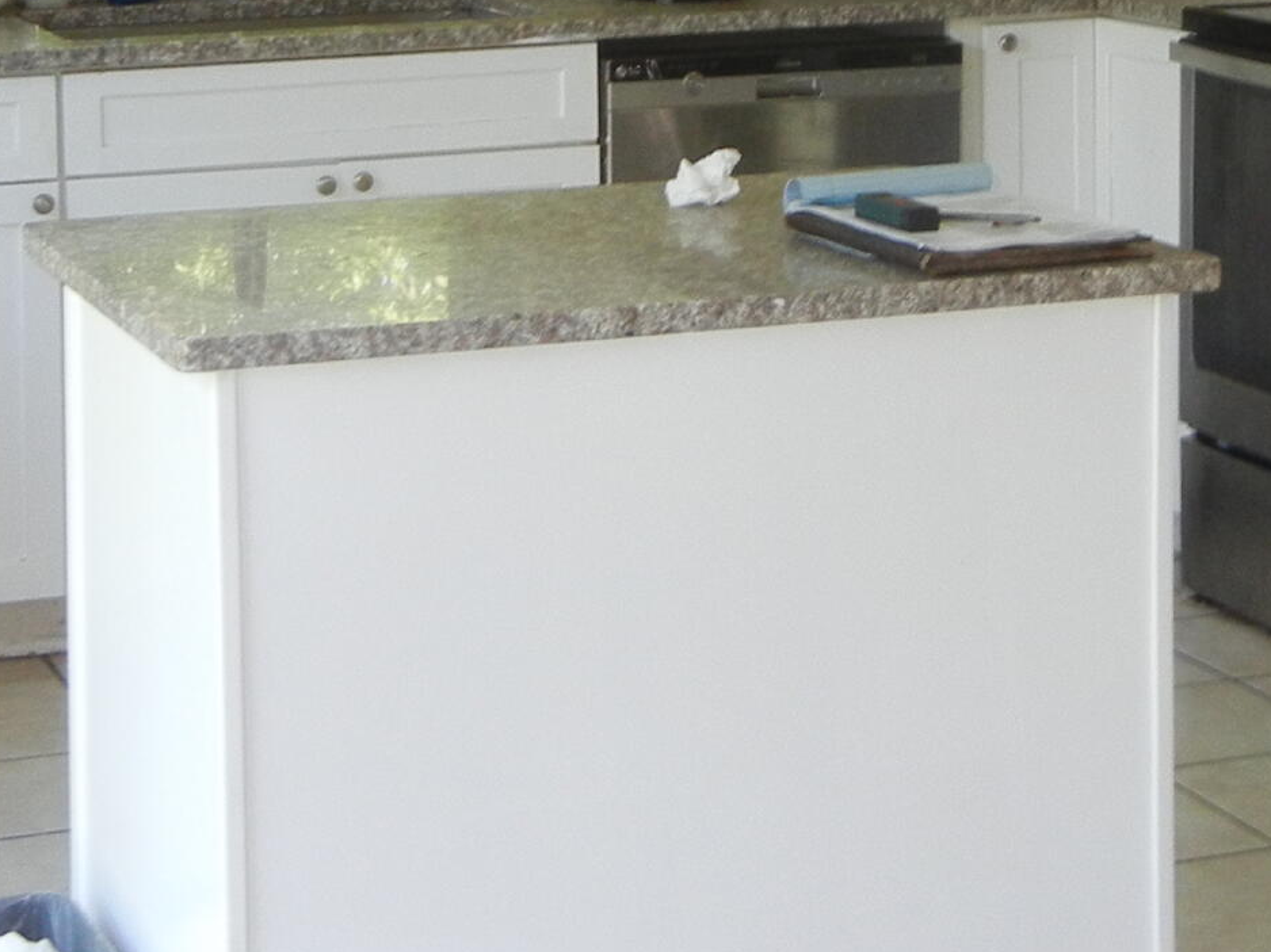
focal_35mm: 96
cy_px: -184
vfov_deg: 14.9
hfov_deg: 20.4
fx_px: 3524
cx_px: 543
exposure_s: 1/30
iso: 200
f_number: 3.5
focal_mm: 5.4
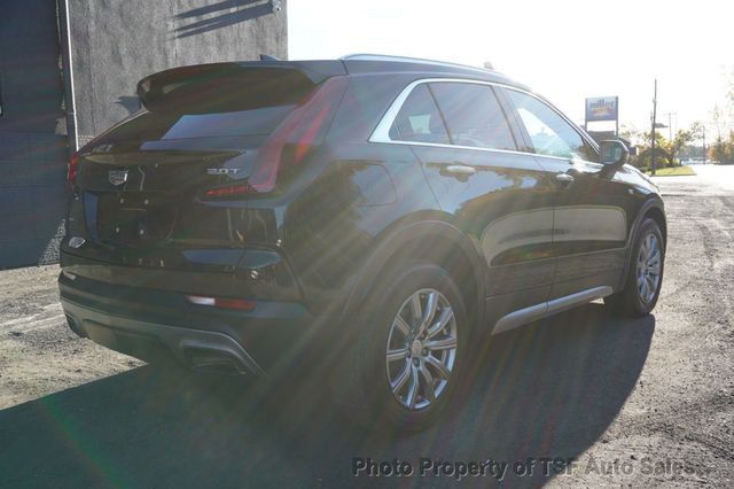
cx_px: 367
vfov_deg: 38.3
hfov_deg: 55.1
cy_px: 244
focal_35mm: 34
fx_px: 703
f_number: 9
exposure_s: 1/250
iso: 400
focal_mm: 23
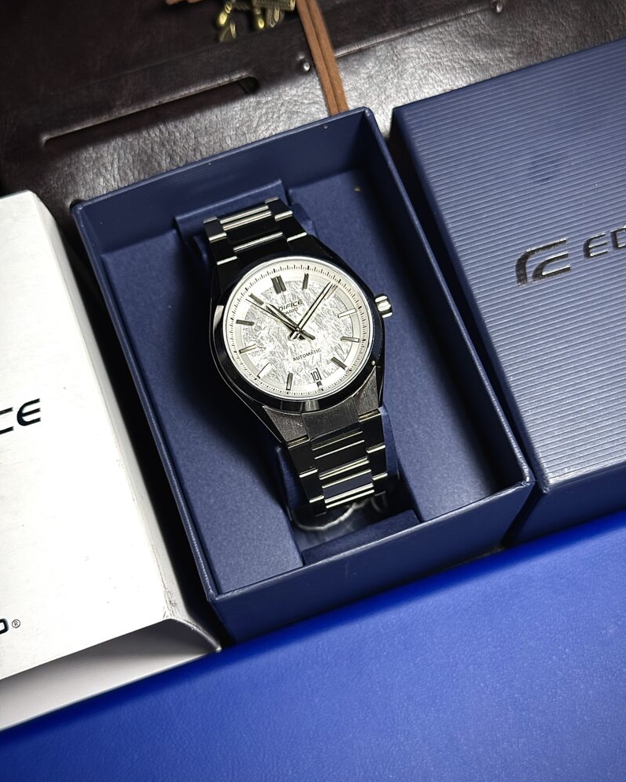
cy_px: 412
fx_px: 1181
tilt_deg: -72.4
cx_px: 318
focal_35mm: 51
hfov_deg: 29.7
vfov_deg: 36.6
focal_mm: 6.76
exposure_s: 1/121
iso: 64
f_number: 1.78
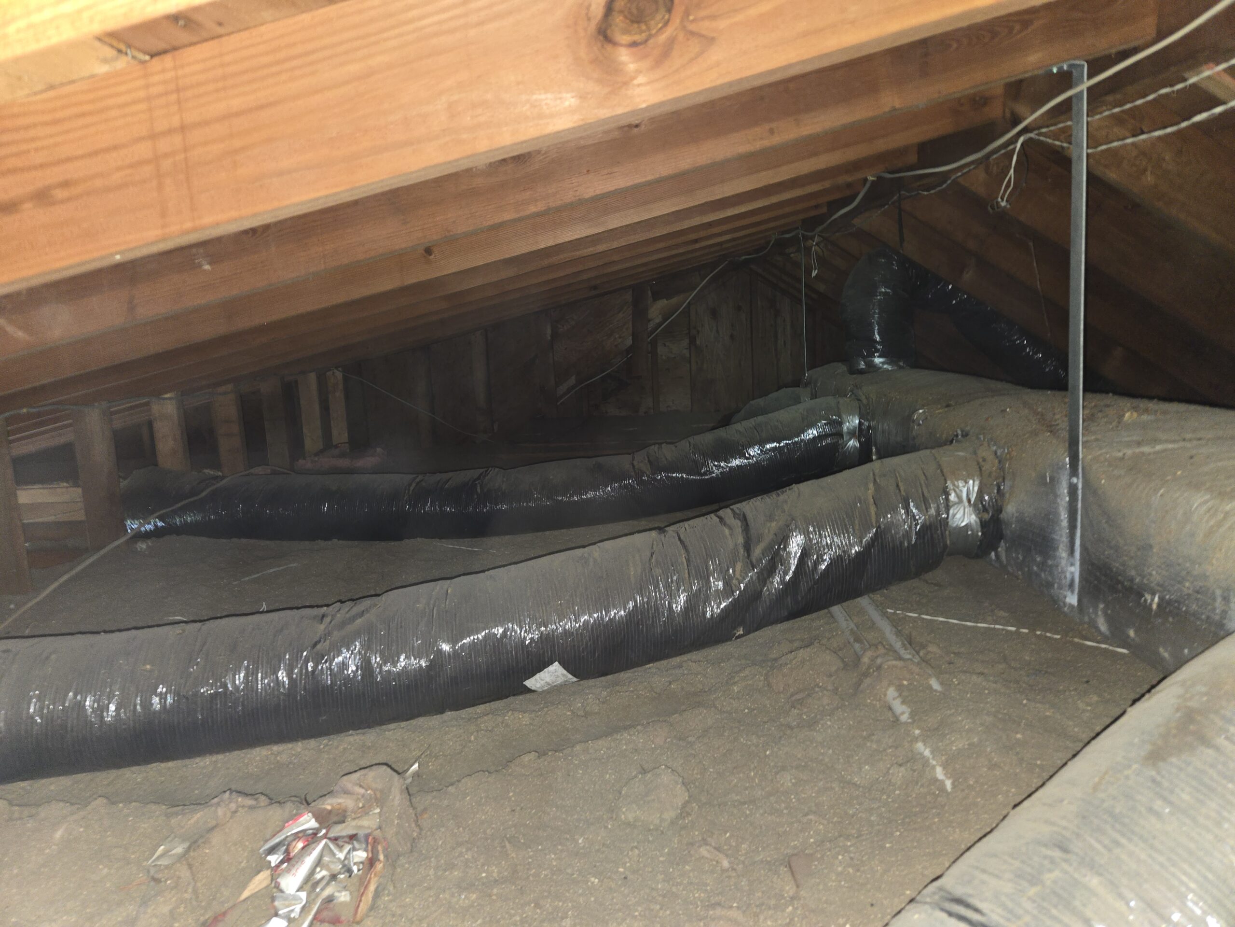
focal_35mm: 23
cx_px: 618
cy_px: 464
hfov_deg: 73.9
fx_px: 821
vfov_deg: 58.9
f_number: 1.8
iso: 125
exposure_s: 1/12
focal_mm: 5.4
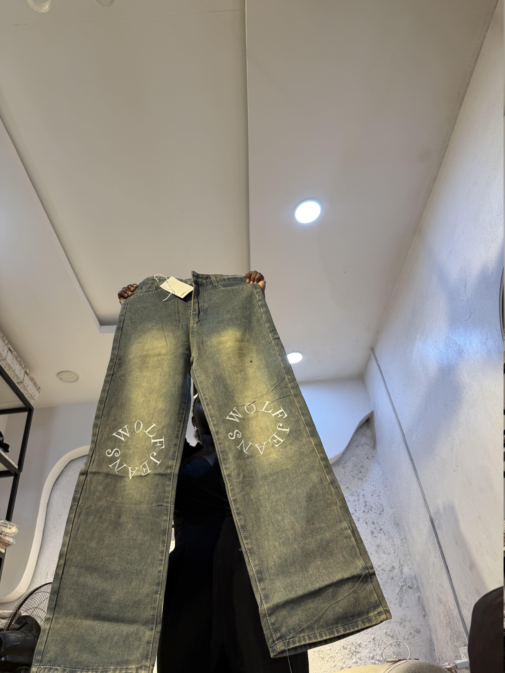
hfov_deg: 56.8
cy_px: 336
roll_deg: +7.3
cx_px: 252
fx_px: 467
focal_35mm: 24
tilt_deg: +36.9
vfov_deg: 71.6
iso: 64
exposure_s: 1/100
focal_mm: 6.76
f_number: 1.78
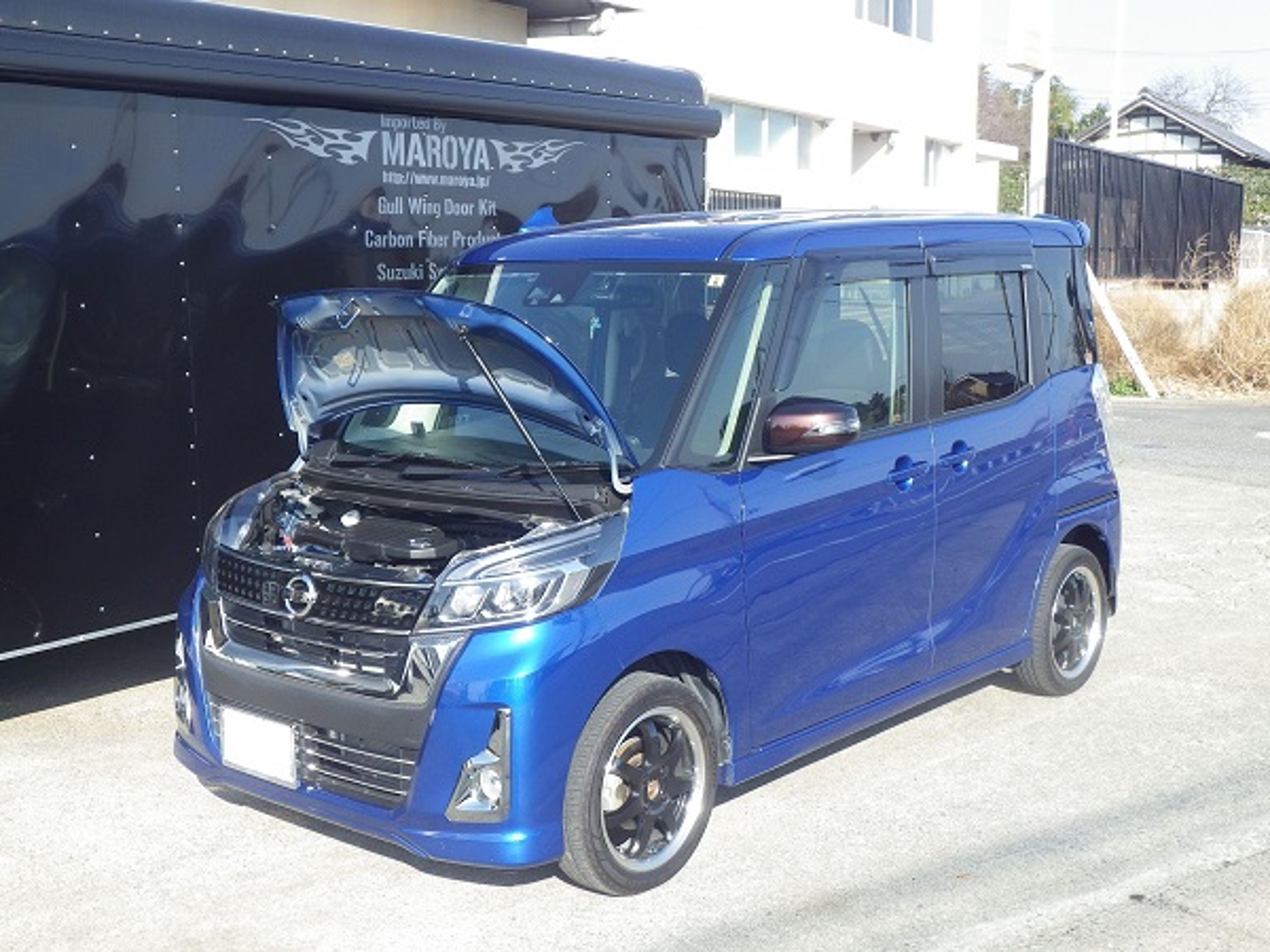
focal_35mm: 42
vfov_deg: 34.3
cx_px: 635
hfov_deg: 44.8
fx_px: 1541
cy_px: 476
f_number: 5
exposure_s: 1/200
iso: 125
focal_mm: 7.5
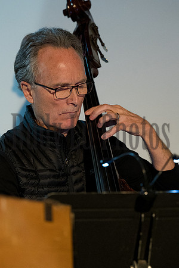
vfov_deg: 10.2
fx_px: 1506
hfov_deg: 6.8
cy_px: 134
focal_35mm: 202
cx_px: 90
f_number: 2.8
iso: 6400
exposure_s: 1/160
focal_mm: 135
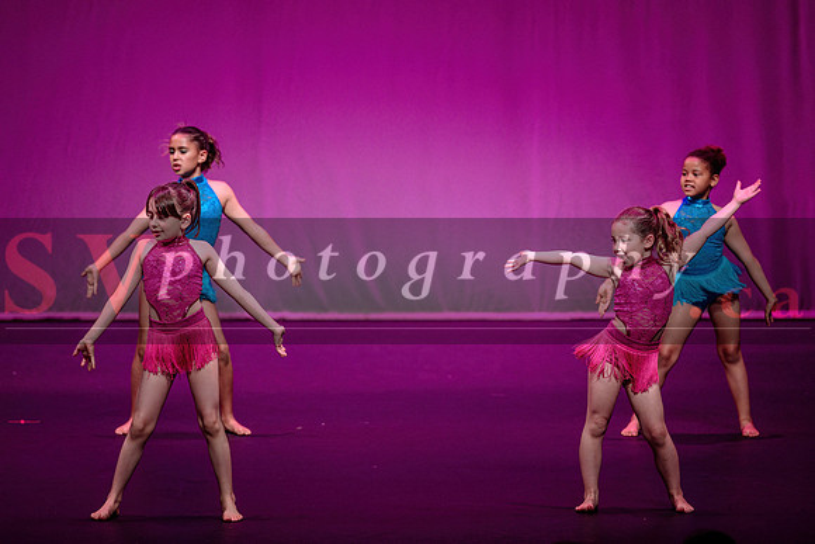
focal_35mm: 182
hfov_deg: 11.3
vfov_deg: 7.6
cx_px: 442
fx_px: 4119
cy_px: 302
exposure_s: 1/250
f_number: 2.8
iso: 1250
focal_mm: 160
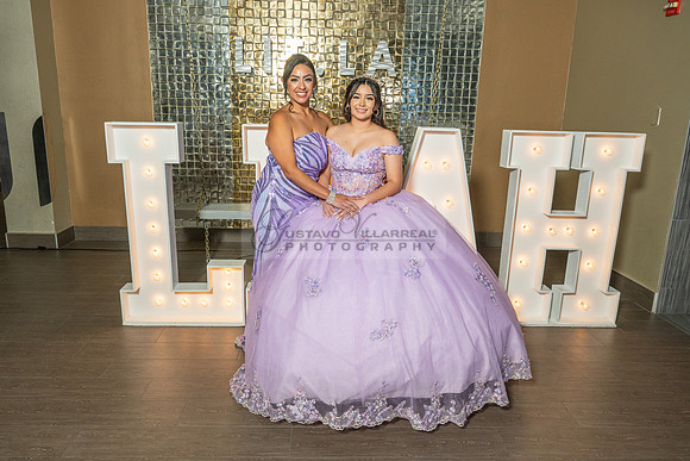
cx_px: 334
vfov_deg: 49.0
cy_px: 232
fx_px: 505
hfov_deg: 68.7
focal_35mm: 26
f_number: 5.6
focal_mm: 24
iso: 640
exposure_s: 1/125
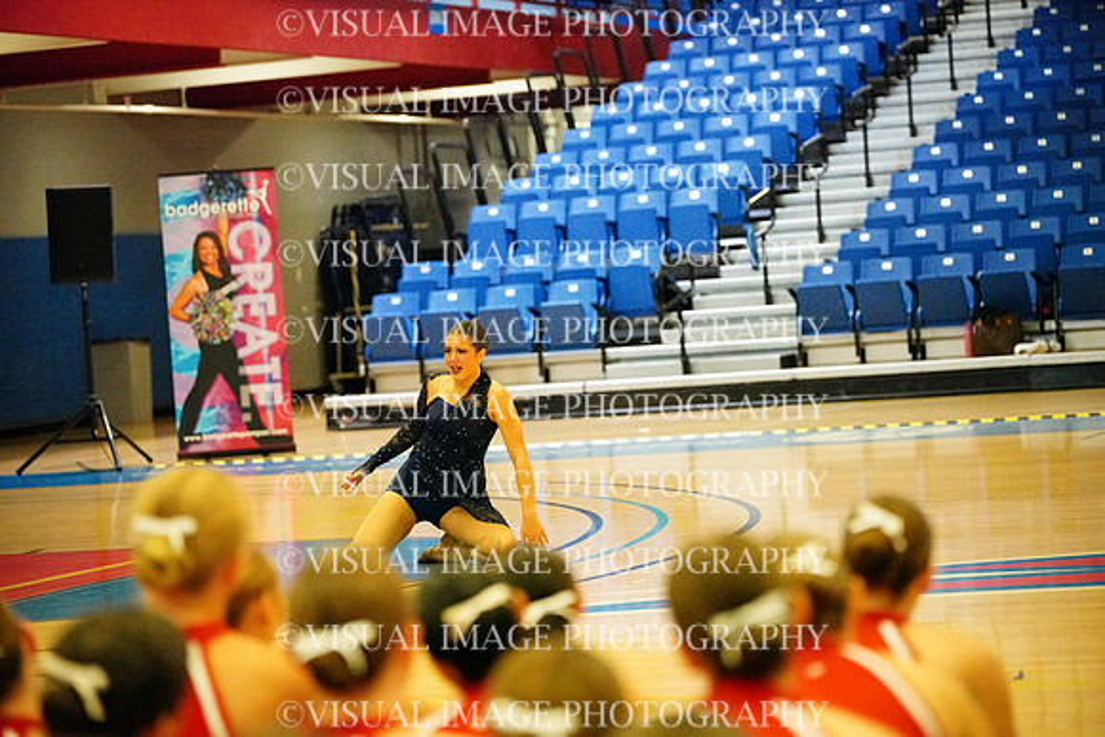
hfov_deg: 18.6
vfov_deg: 12.5
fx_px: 3377
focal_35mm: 110
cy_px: 368
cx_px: 552
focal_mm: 110
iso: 25600
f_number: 2.8
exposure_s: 1/1600
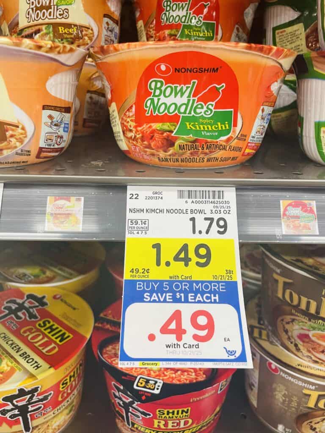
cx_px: 162
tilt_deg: -21.7
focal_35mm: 26
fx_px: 325
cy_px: 216
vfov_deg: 67.3
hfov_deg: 53.1
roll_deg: -1.9
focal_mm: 4.2
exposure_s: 1/60
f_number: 1.6
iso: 100
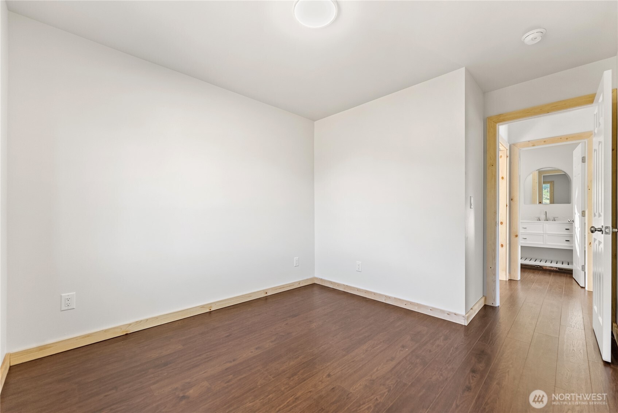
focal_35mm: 14
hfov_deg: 104.2
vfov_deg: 81.3
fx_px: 240
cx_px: 309
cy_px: 206
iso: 400
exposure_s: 1/20
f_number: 2.8
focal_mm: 14
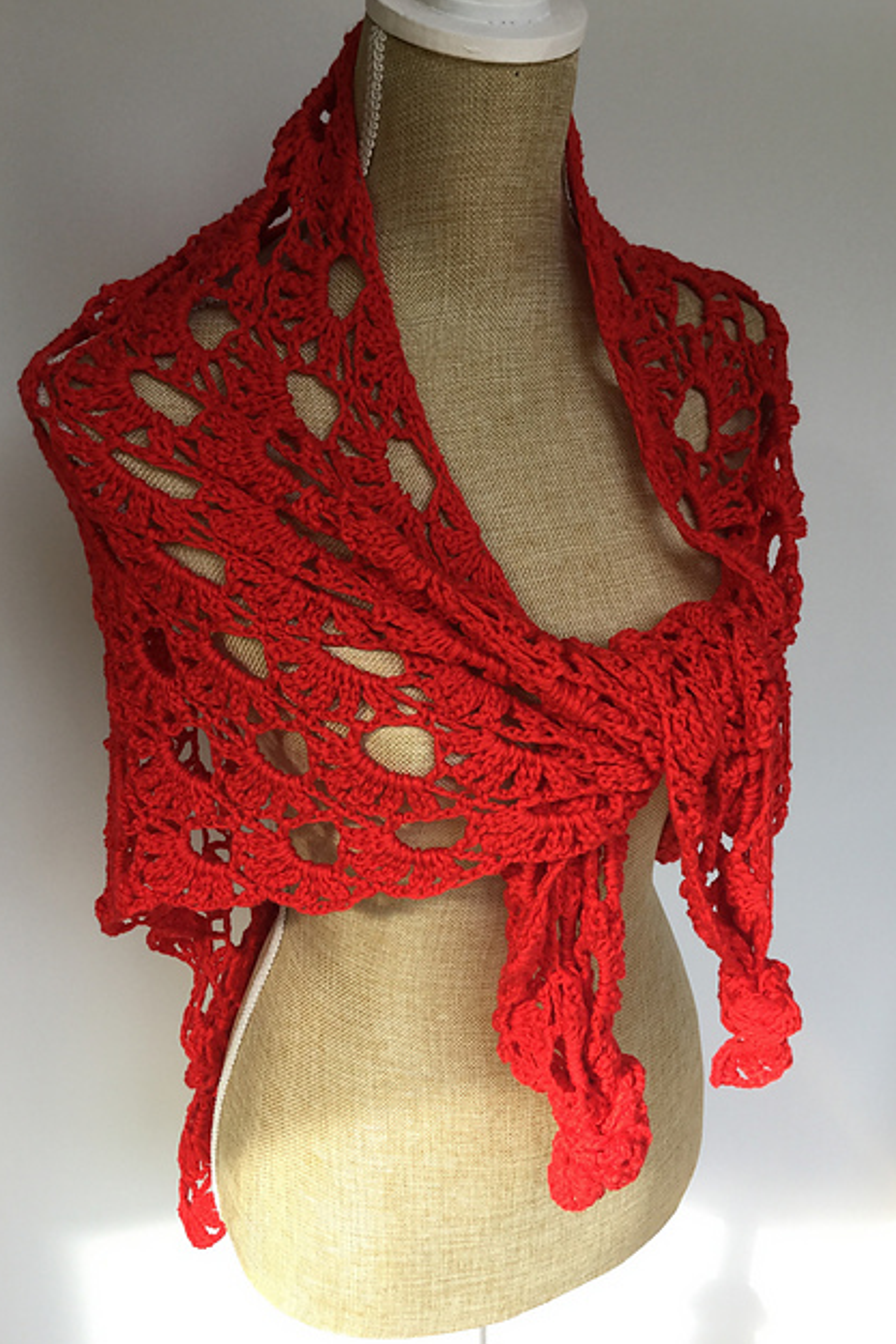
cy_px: 669
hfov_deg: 40.0
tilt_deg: -19.2
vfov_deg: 57.2
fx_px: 1231
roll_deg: +1.6
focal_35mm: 33
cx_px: 451
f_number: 2.4
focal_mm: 3.3
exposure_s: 1/100
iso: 25
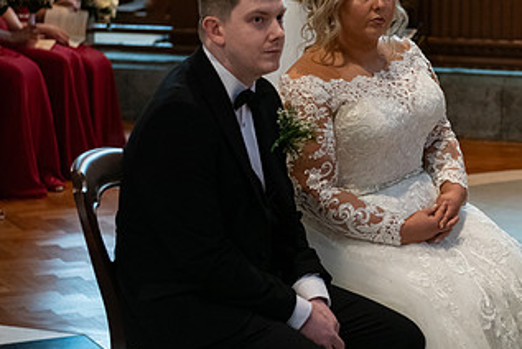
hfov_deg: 15.9
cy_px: 121
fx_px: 1858
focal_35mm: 128
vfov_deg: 10.7
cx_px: 369
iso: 1250
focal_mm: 70
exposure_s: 1/160
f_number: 3.5
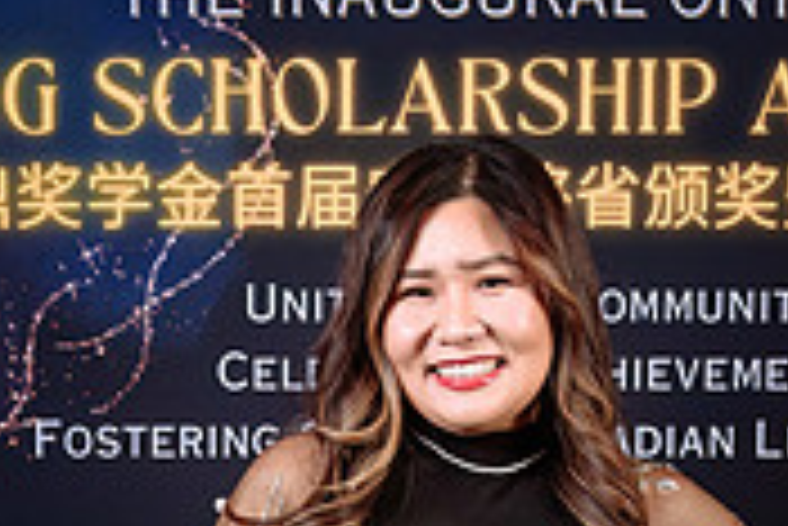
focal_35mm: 116
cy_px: 641
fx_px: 2541
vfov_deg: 11.6
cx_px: 549
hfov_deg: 17.6
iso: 500
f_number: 5
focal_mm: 35
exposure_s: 1/125
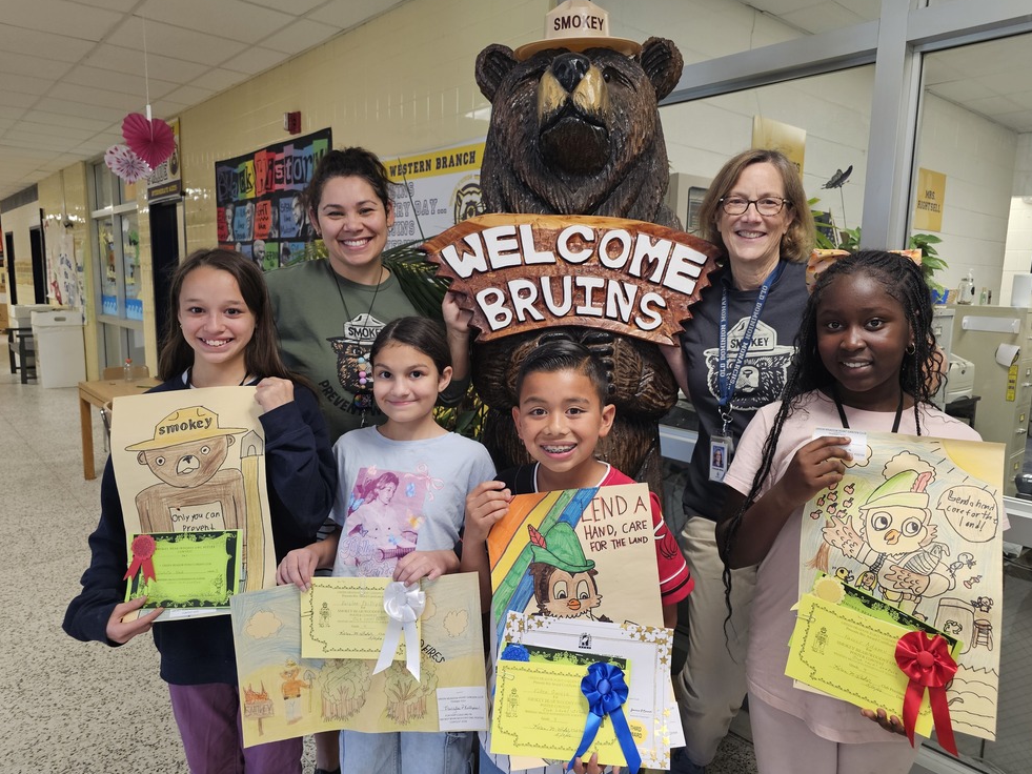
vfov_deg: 56.8
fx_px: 716
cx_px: 537
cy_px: 388
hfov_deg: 71.6
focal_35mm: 24
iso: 320
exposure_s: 1/120
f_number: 1.7
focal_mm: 6.3
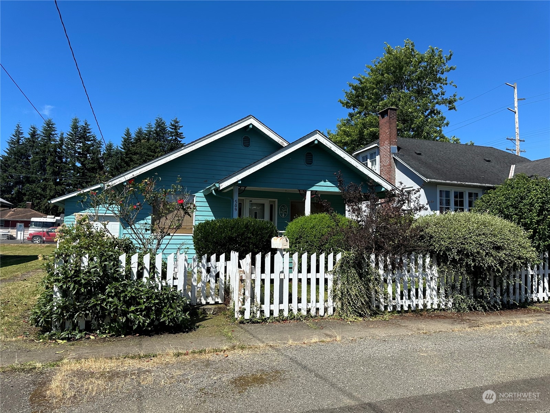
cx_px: 275
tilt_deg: +5.3
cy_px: 206
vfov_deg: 56.8
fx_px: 381
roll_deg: -1.5
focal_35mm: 24
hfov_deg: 71.6
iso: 80
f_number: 1.78
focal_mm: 6.86
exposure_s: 1/4016
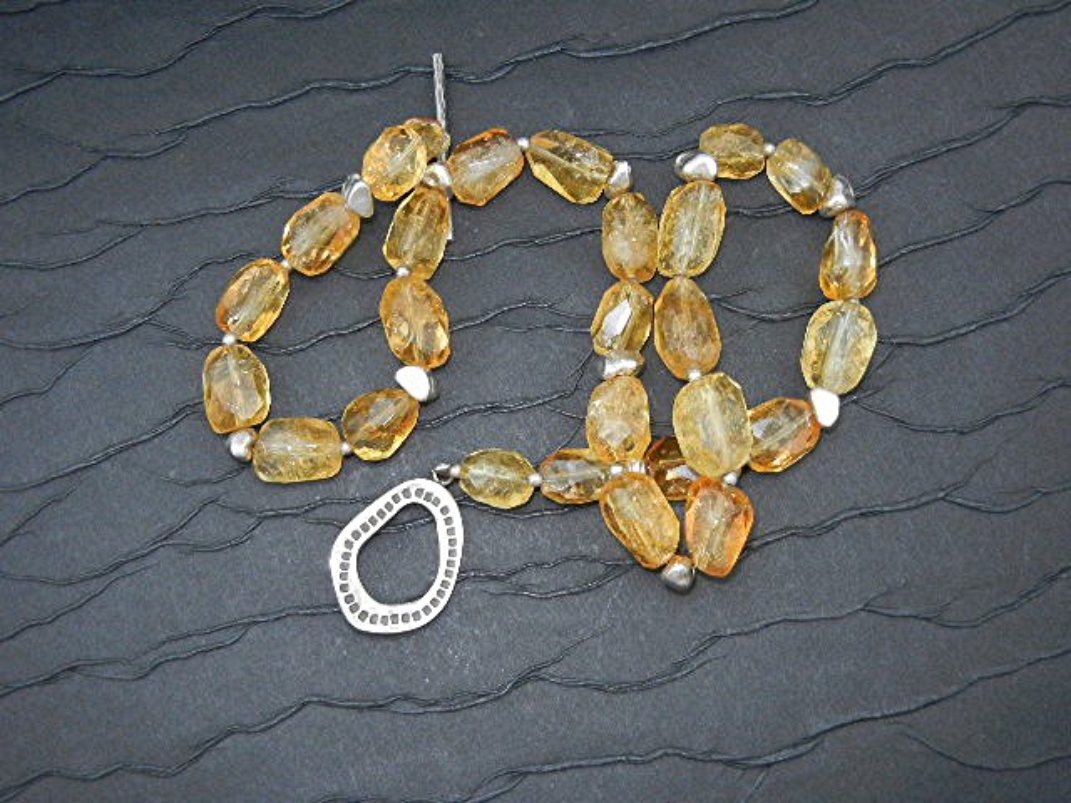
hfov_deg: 42.1
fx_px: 1392
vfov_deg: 32.2
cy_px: 402
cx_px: 536
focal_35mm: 45
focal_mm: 8.1
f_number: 3.8
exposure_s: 1/30
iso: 800
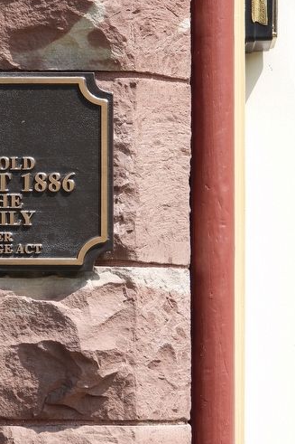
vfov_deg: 10.5
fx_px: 2398
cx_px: -31
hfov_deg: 7.0
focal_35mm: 195
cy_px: 189
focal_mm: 20.7
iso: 100
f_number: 4
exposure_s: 1/500
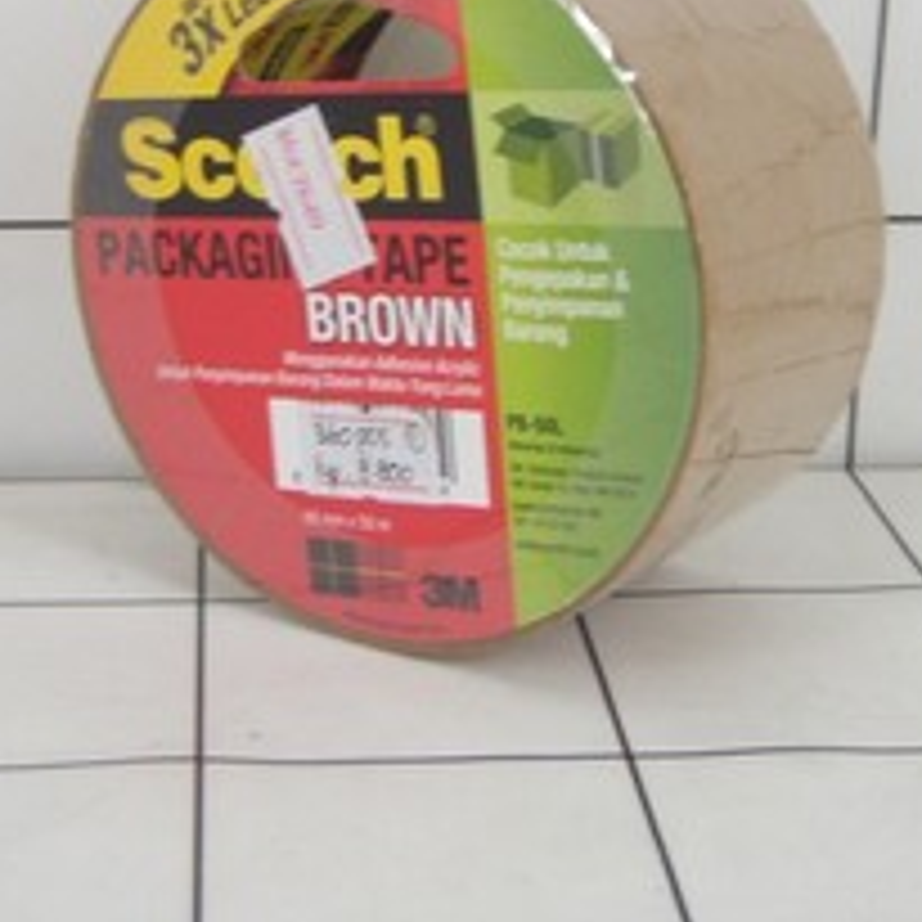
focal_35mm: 88
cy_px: 306
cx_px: 450
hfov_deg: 19.7
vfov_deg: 19.7
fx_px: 2652
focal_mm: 9.13
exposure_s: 1/40
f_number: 4
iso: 80
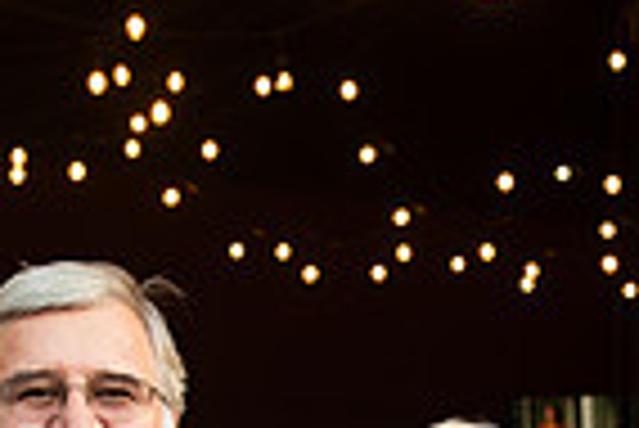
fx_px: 2470
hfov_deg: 14.7
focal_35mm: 139
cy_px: 795
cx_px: 392
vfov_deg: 9.4
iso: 400
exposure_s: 1/80
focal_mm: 34
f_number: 4
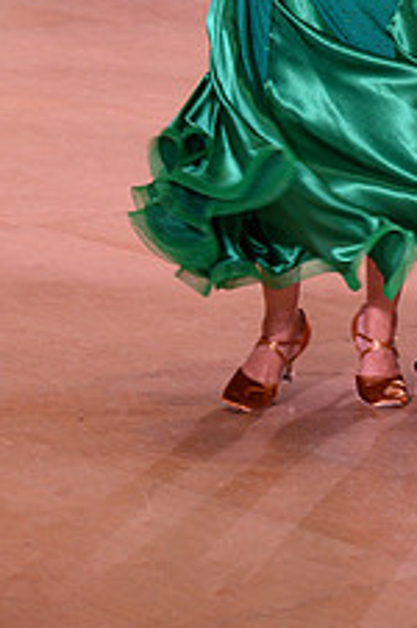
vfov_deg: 9.3
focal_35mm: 218
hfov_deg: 6.3
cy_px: -144
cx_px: 396
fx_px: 3799
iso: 2500
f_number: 6.3
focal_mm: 85
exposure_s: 1/250
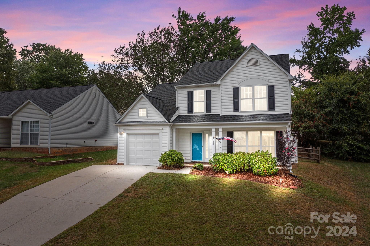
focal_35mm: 28
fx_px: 288
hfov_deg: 65.5
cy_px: 123
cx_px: 185
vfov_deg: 46.4
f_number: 3.5
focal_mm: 10.26
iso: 100
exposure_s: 1/60
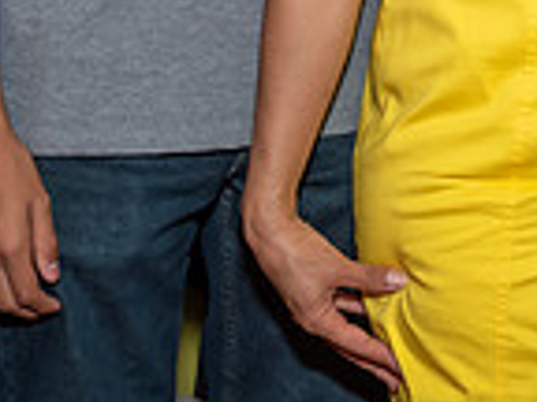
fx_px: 2746
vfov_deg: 8.0
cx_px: 578
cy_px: -431
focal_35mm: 177
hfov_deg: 11.0
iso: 400
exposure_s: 1/250
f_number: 7.1
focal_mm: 24
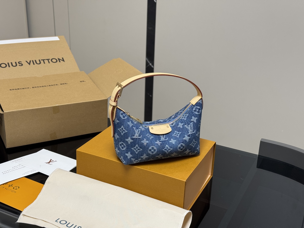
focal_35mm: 48
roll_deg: -1.7
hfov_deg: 39.7
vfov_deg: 30.3
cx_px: 152
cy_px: 114
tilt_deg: -24.0
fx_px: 422
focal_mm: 6.76
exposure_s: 1/60
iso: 100
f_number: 1.78
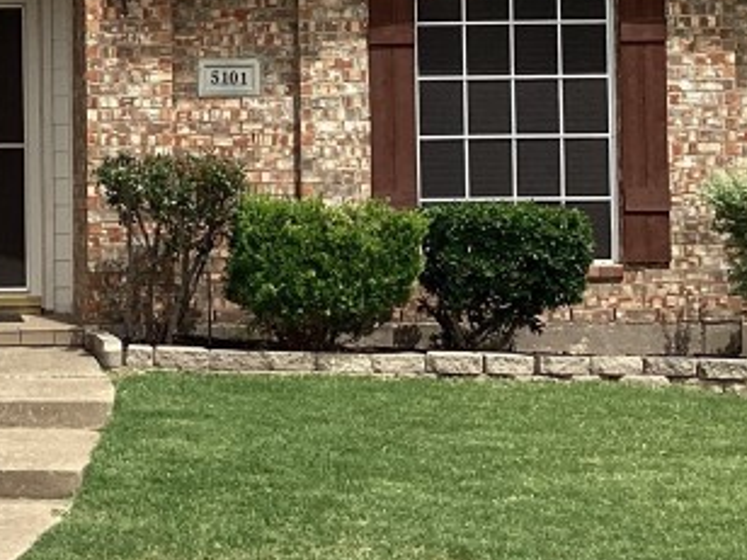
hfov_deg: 18.2
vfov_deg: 14.3
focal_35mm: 103
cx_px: -114
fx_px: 2223
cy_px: 78
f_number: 2.4
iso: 25
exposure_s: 1/1567
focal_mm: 3.3
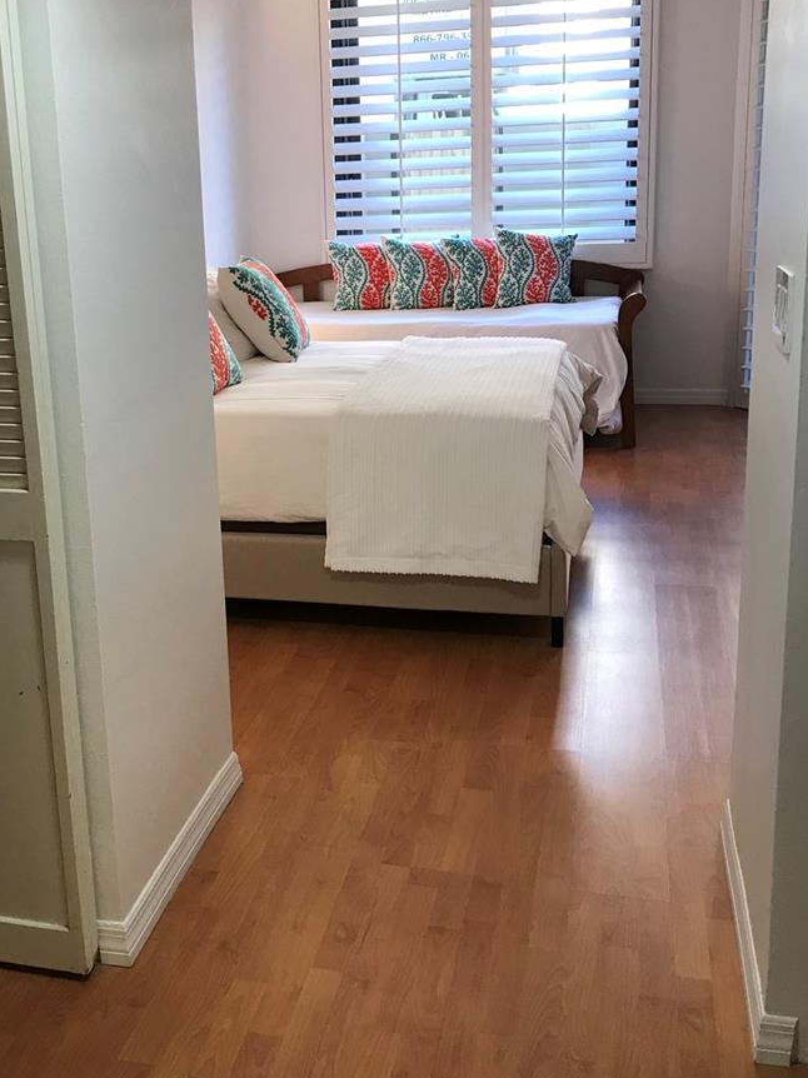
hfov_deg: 36.4
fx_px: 1214
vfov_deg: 47.7
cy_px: 463
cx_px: 261
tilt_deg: -13.9
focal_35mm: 39
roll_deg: +1.8
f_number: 1.8
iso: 25
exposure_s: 1/30
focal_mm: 3.99
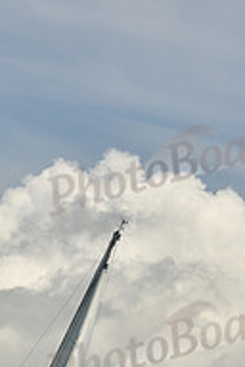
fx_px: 3083
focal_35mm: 302
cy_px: 468
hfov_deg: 4.5
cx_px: -51
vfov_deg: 6.8
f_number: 13
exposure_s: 1/800
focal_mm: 100
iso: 320
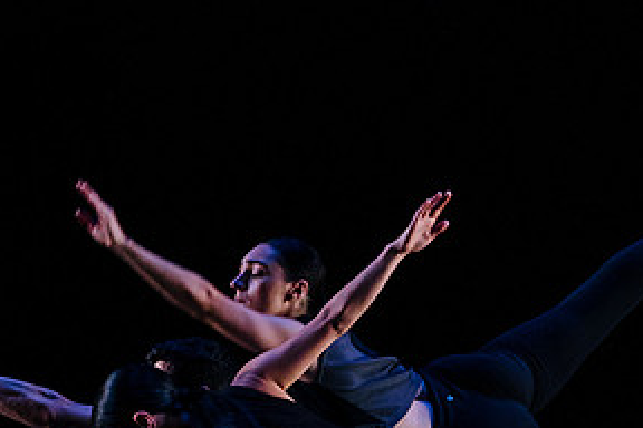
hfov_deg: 7.9
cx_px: 175
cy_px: 270
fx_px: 4679
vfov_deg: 5.2
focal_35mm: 262
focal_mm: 95
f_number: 2.8
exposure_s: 1/100
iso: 1600
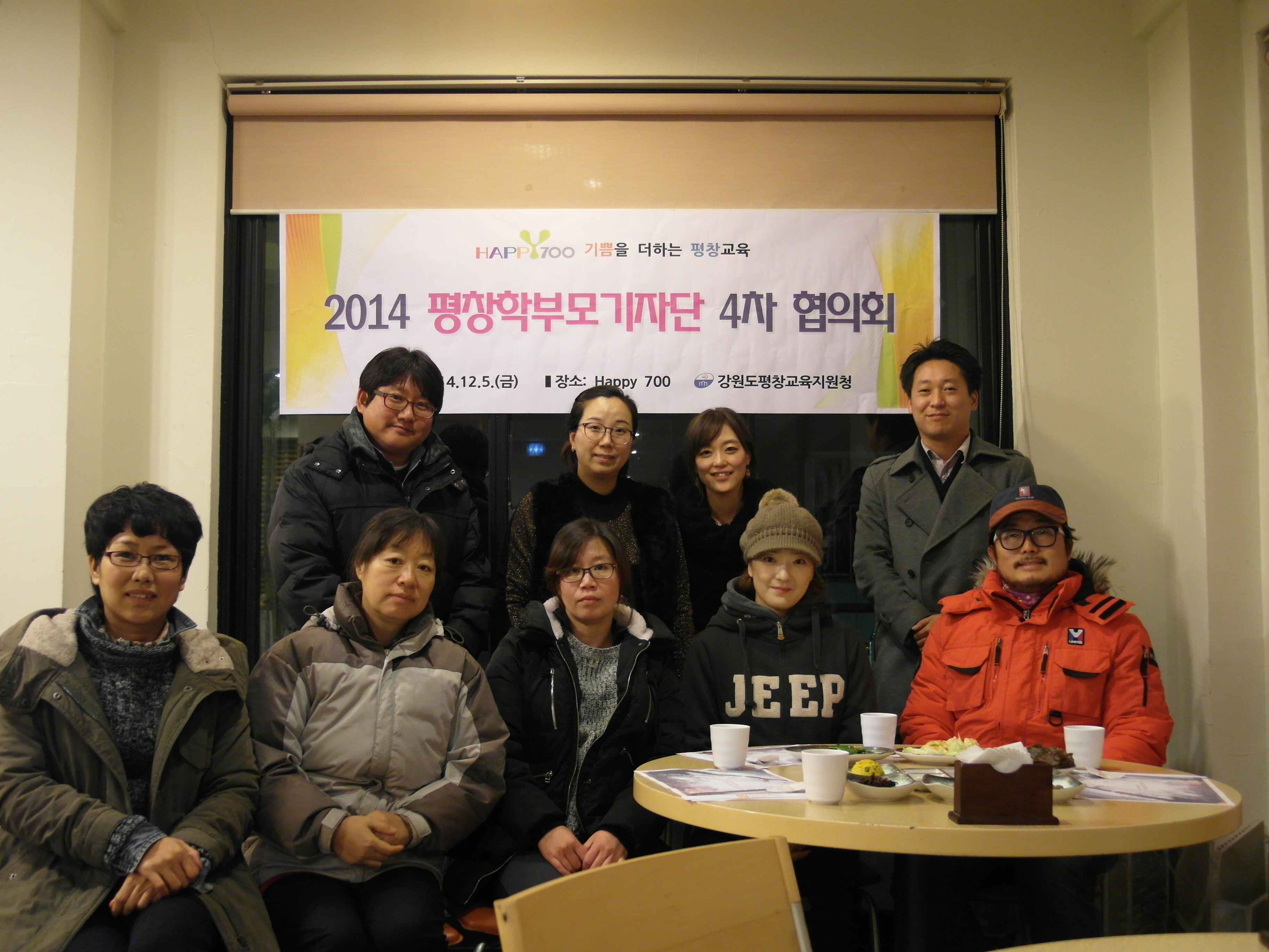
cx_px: 634
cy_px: 476
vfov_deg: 39.7
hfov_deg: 51.4
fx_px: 1320
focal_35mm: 36
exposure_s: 1/20
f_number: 2
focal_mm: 7.8
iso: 240
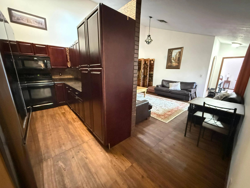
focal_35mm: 14
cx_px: 125
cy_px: 94
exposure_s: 1/30
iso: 2500
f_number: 2.2
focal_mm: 2.22
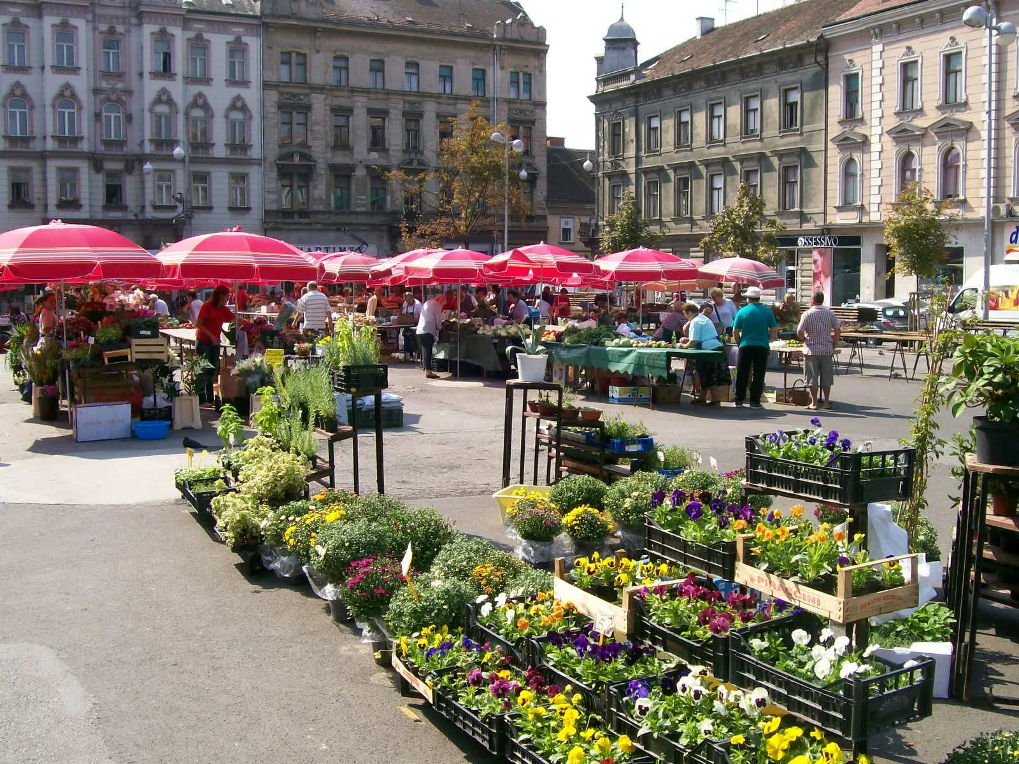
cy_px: 382
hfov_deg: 51.4
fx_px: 1060
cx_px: 510
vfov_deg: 39.7
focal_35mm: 36
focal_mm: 6
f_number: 4.8
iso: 80
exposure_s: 1/311
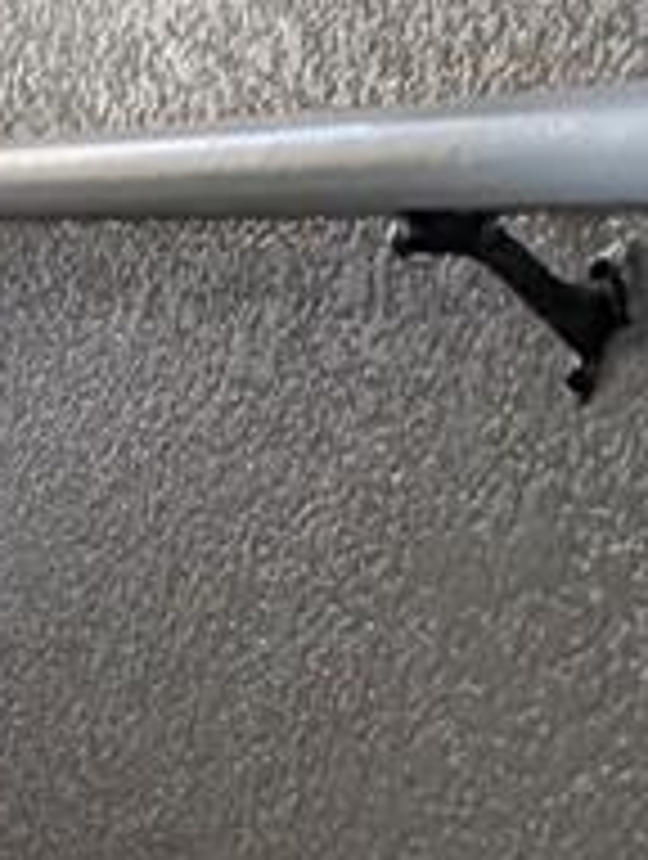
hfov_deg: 8.5
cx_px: -1195
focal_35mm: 151
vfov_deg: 13.0
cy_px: 288
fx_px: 3756
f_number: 1.68
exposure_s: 1/2237
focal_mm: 6.9
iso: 23
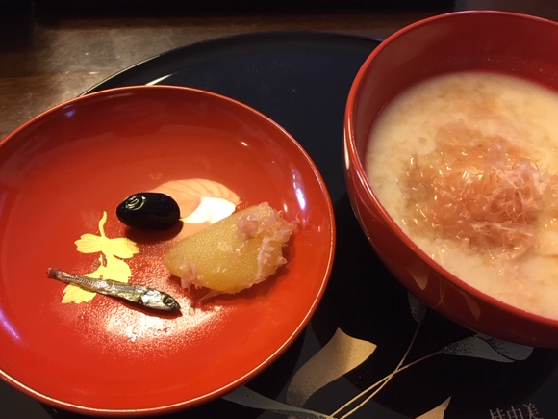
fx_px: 516
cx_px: 281
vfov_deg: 44.2
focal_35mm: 32
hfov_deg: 56.8
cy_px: 215
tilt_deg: -57.0
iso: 200
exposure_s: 1/24
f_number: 2.2
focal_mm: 4.15
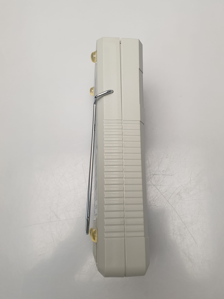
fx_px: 293
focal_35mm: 34
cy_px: 142
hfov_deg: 41.7
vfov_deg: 53.9
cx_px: 123
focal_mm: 4.3
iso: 64
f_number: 2.4
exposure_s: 1/50
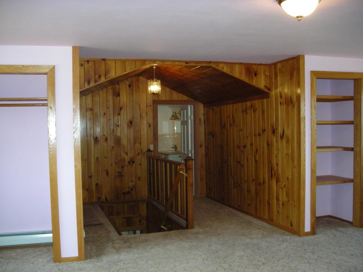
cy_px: 136
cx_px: 182
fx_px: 398
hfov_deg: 49.0
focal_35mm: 38
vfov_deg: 37.7
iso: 263
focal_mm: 6.3
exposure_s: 1/60
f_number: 3.2
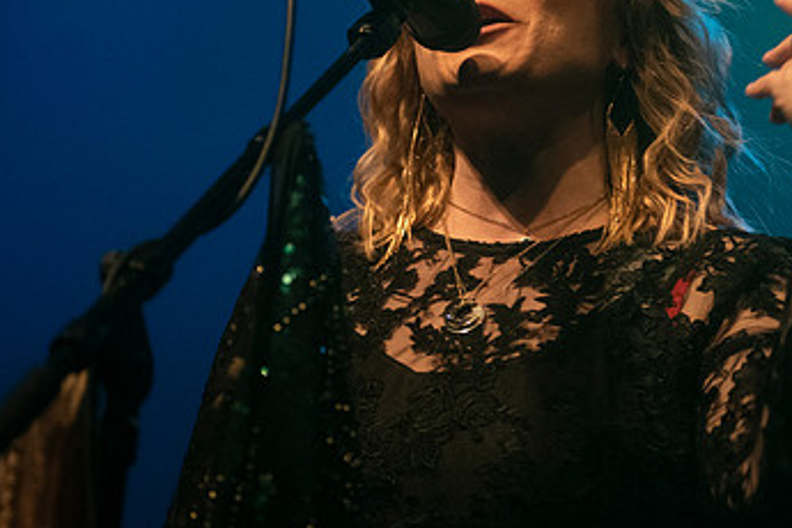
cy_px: 101
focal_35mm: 183
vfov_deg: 7.5
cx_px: 486
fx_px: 4026
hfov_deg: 11.2
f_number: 3.2
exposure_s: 1/160
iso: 2500
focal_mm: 86
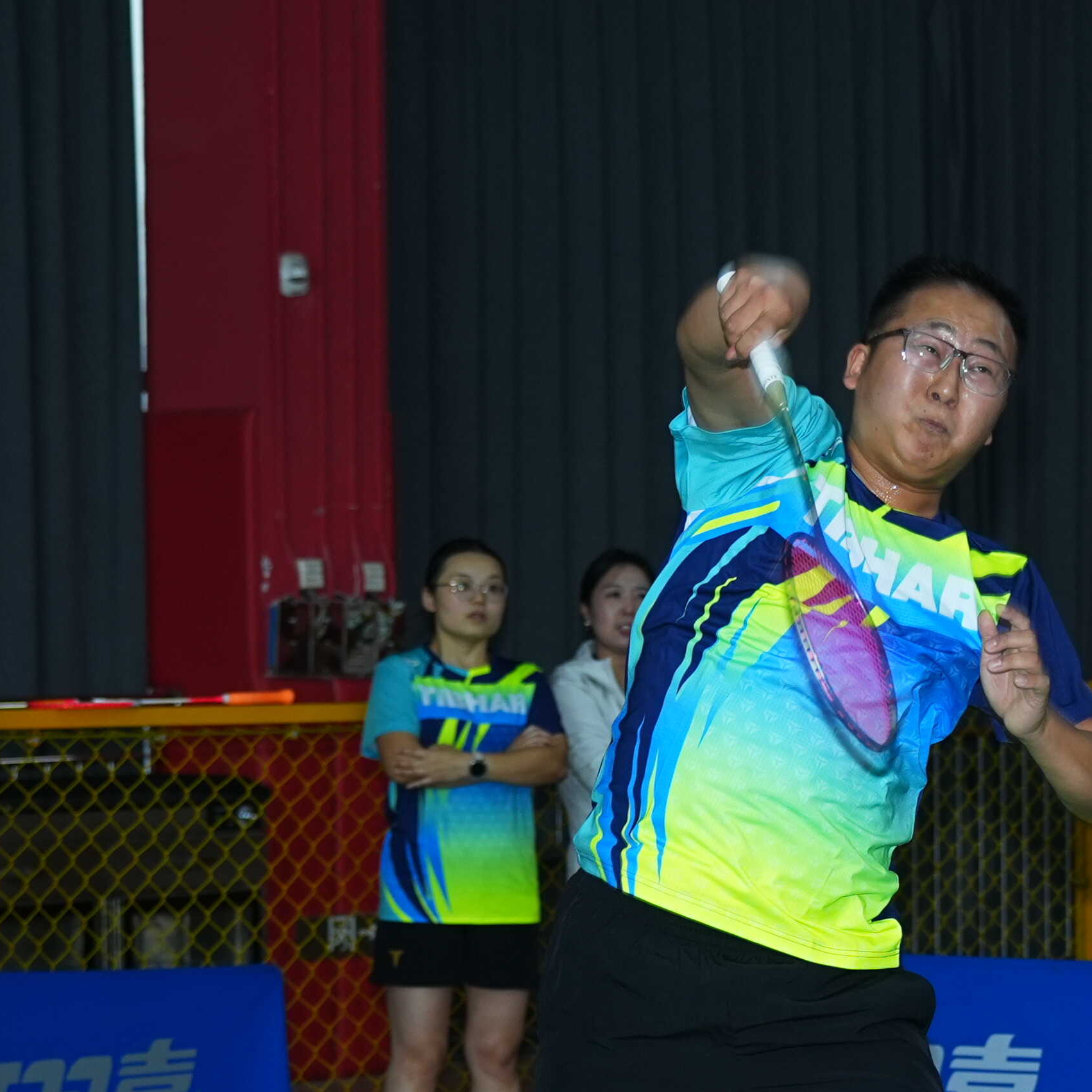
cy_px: 878
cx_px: 1003
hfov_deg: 13.0
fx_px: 4747
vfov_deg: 13.1
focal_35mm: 133
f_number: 2.8
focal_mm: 38
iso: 400
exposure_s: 1/200
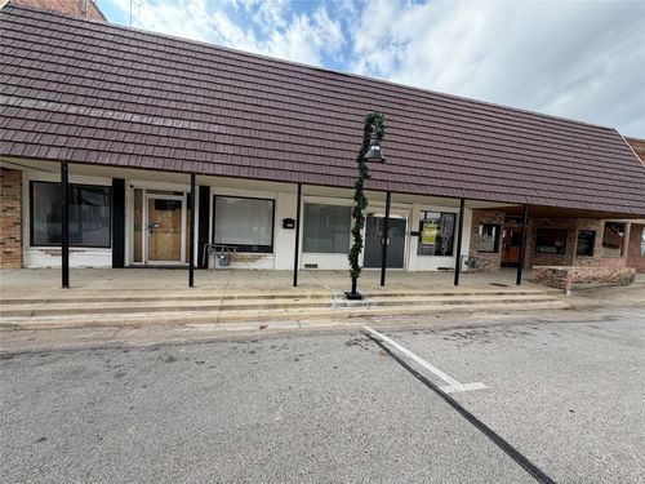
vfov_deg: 85.7
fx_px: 261
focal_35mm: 14
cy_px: 242
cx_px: 322
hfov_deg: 102.1
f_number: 2.2
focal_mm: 2.22
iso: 40
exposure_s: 1/545
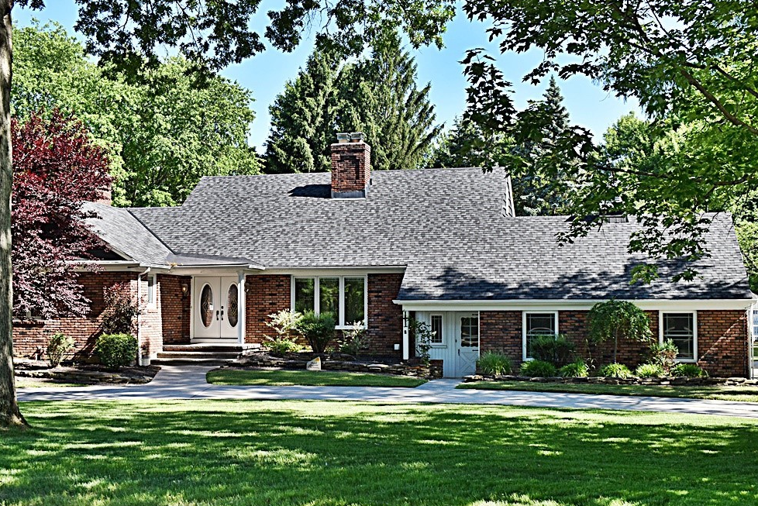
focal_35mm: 46
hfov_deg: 43.1
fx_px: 959
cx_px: 381
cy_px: 258
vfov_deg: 29.6
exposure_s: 1/250
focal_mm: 29
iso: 200
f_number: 7.1
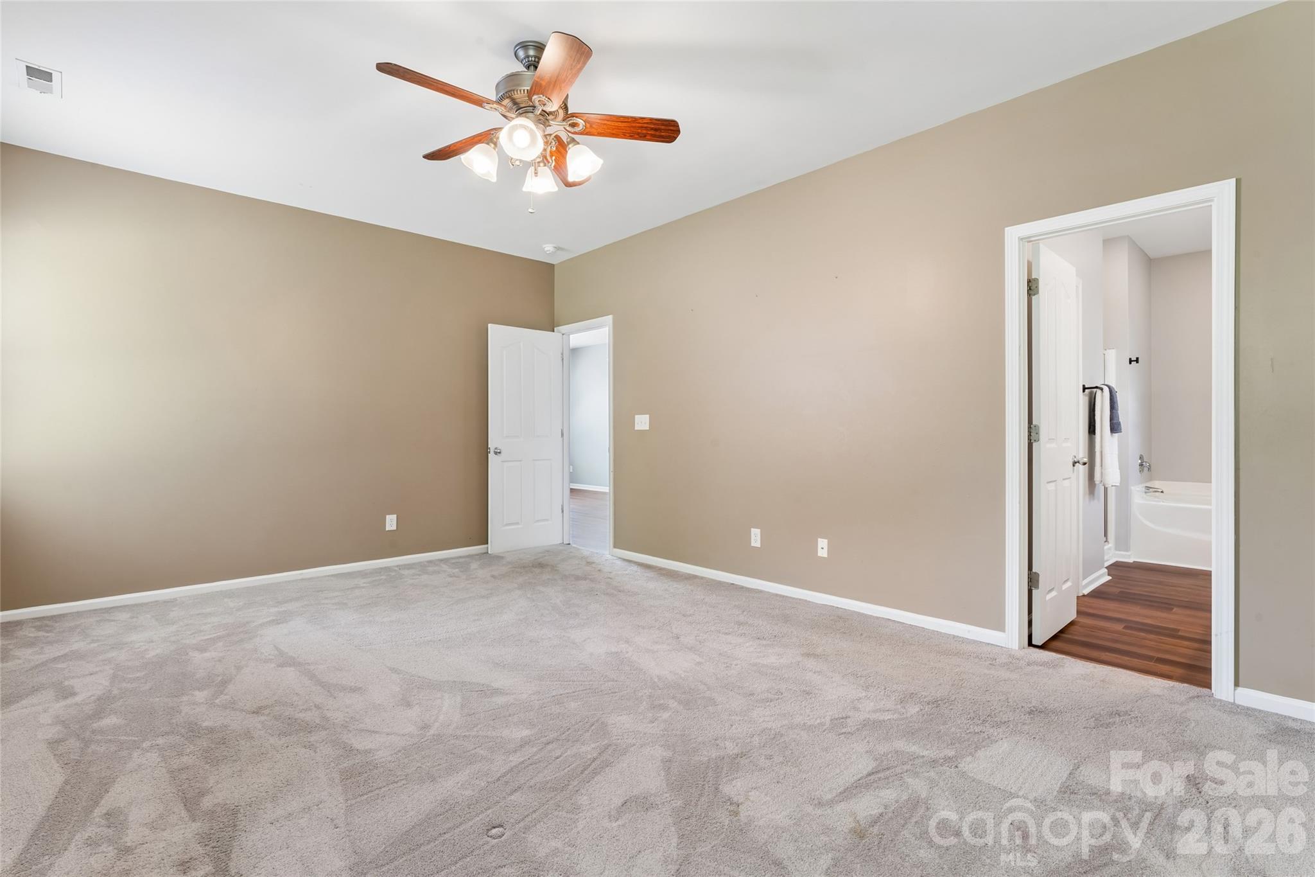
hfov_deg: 94.6
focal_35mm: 17
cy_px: 438
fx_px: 606
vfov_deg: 71.7
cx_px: 658
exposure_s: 1.3
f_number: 13
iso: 100
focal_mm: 16.6
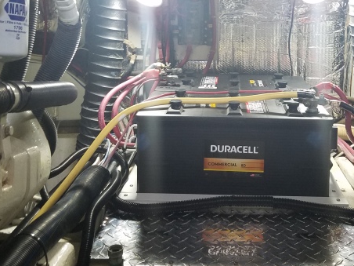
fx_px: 470
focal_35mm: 46
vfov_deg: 30.8
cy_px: 54
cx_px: 245
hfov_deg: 40.6
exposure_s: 1/40
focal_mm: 4.2
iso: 160
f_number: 1.7
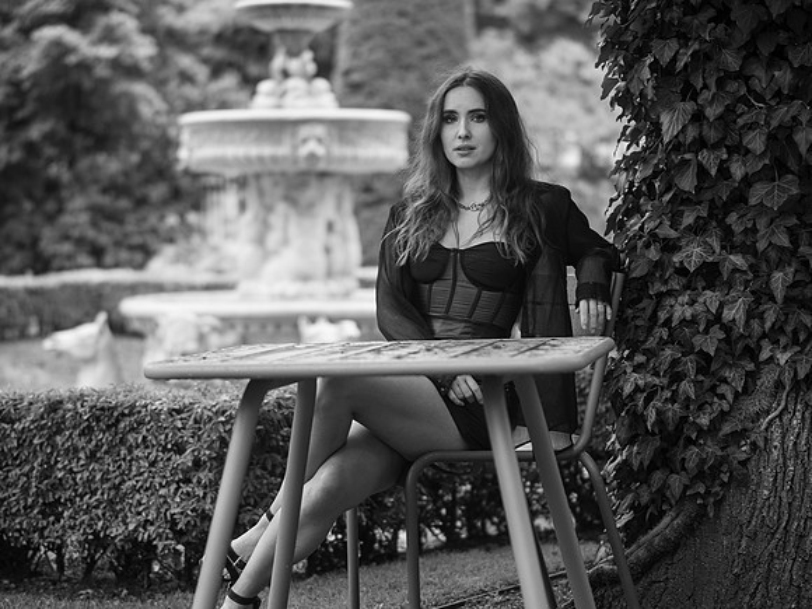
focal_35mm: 90
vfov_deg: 16.4
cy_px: 304
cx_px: 406
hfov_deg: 21.8
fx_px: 2111
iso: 200
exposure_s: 1/50
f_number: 1.2
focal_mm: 45
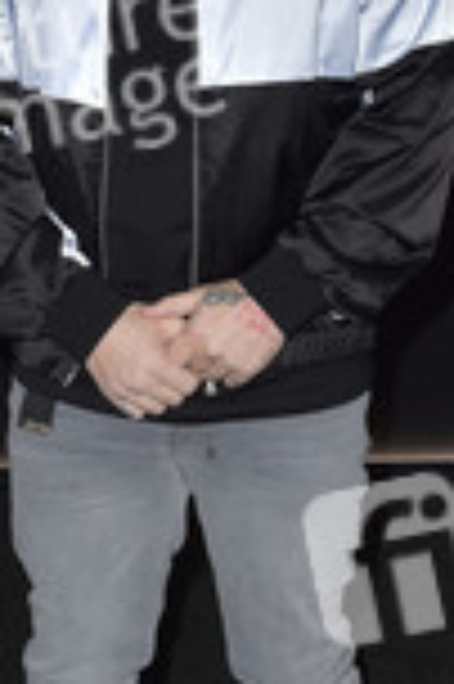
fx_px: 1896
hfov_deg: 13.6
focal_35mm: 100
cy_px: 315
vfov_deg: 20.4
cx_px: 128
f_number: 6.3
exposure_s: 1/250
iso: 400
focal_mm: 38
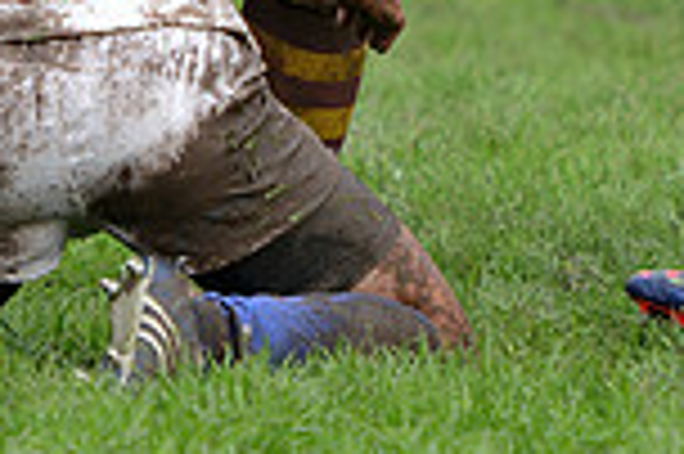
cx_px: 562
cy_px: -384
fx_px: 16645
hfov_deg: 2.4
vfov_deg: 1.6
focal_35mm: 877
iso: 500
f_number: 4
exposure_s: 1/800
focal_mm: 230
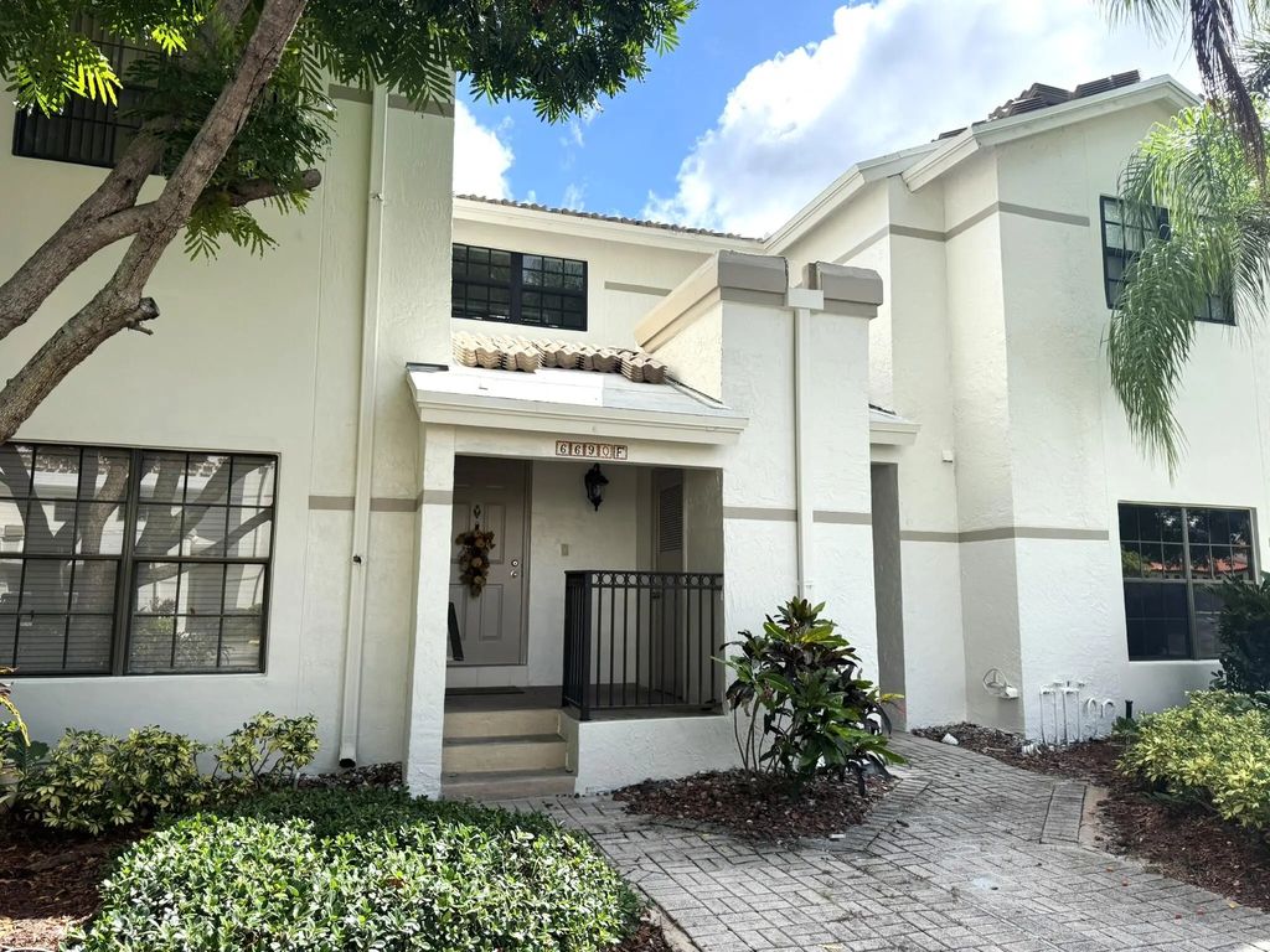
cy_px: 476
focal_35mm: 24
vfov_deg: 56.8
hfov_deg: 71.6
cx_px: 635
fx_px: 881
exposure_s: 1/3145
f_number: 1.78
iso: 100
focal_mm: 6.76
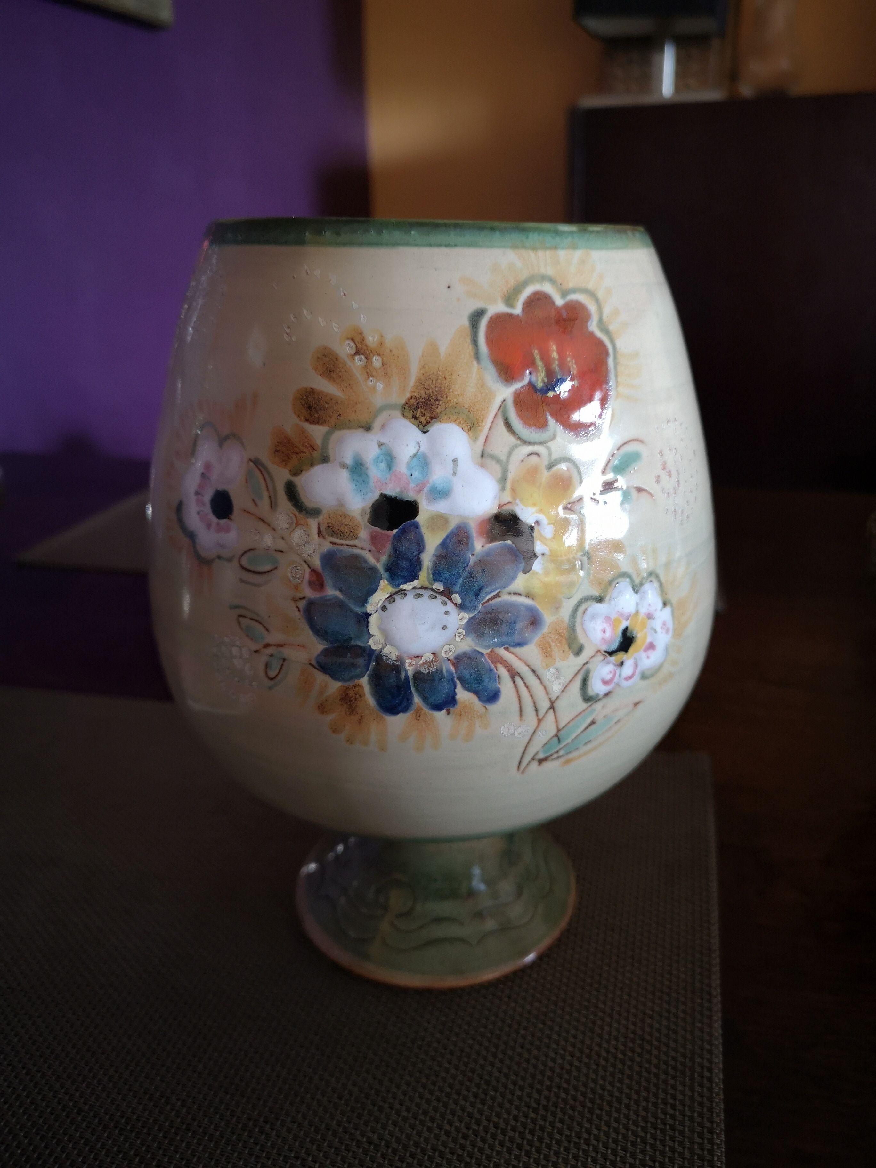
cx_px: 438
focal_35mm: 27
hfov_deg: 51.4
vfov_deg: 65.3
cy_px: 584
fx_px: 911
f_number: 1.8
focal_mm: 5.58
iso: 400
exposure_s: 1/33.3
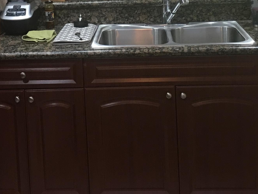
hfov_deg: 29.3
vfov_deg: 21.1
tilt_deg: -4.9
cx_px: 111
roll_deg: +1.9
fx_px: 492
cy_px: -21
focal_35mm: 66
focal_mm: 4.15
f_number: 2.2
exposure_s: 1/15
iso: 80
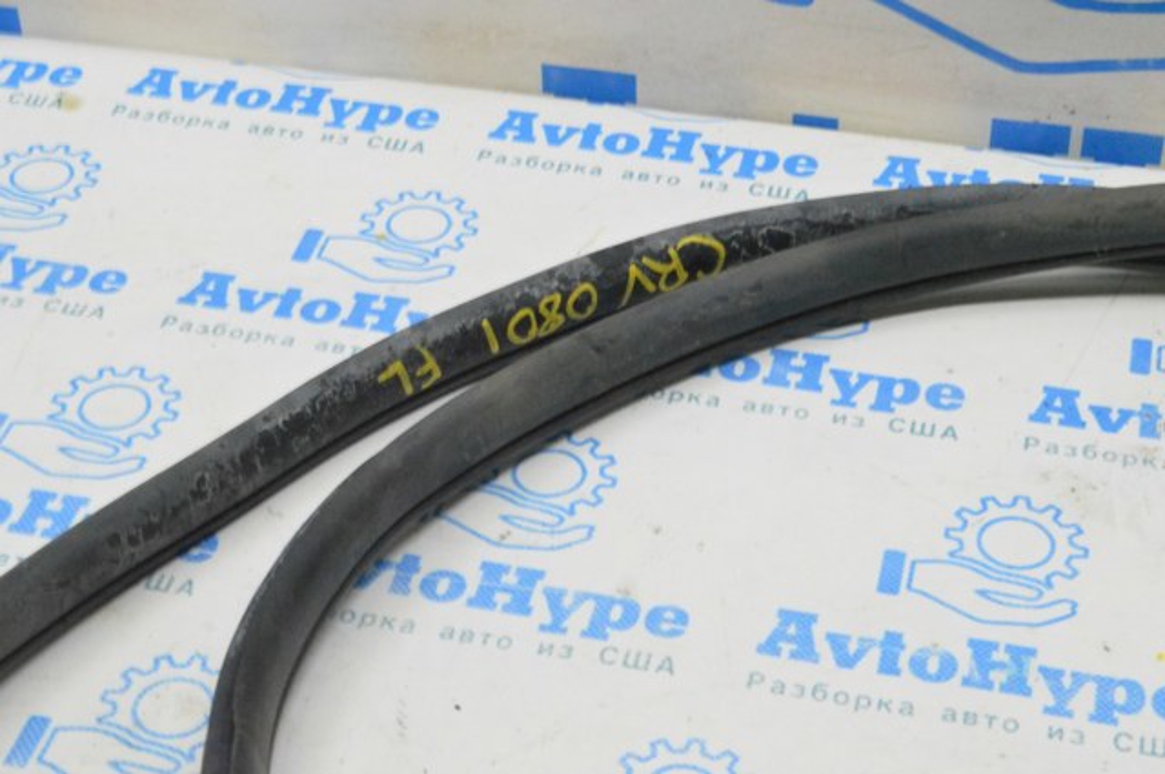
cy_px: 387
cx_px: 582
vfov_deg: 19.7
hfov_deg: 29.3
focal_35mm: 69
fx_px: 2230
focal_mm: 46
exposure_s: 1/15
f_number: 20
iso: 6400
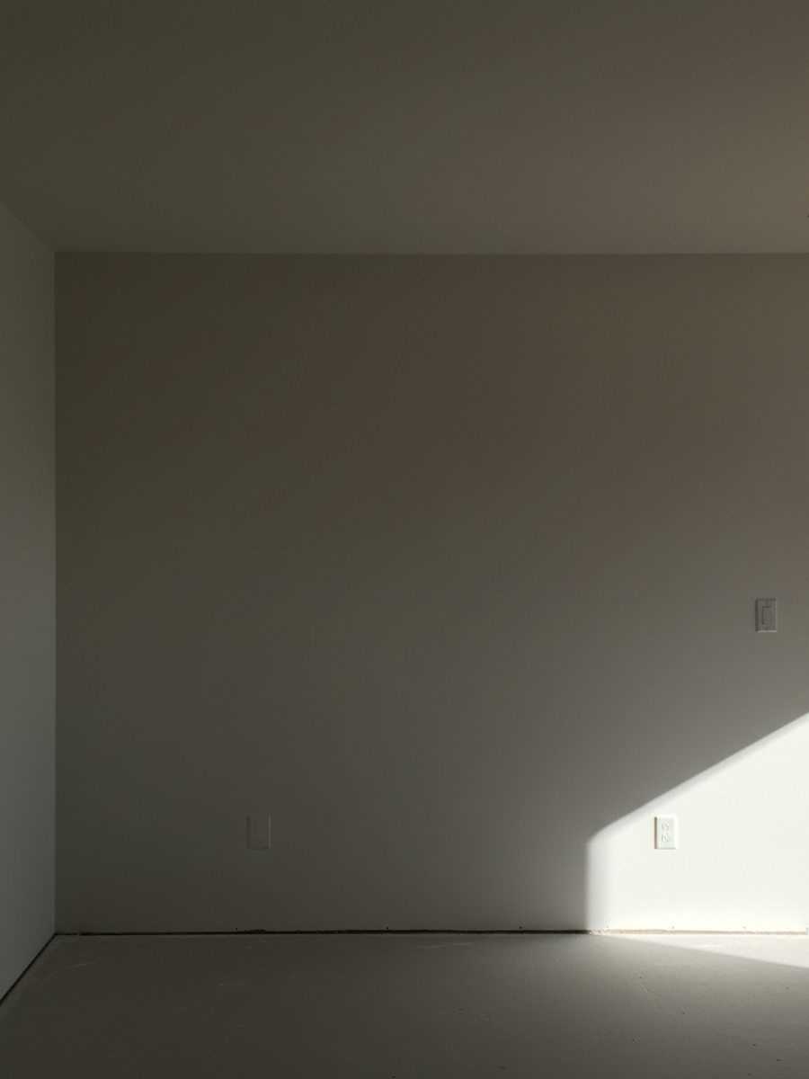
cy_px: 540
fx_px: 717
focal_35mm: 23
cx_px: 404
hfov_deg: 58.9
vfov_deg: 73.9
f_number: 1.8
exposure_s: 1/999
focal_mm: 6.4
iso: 452
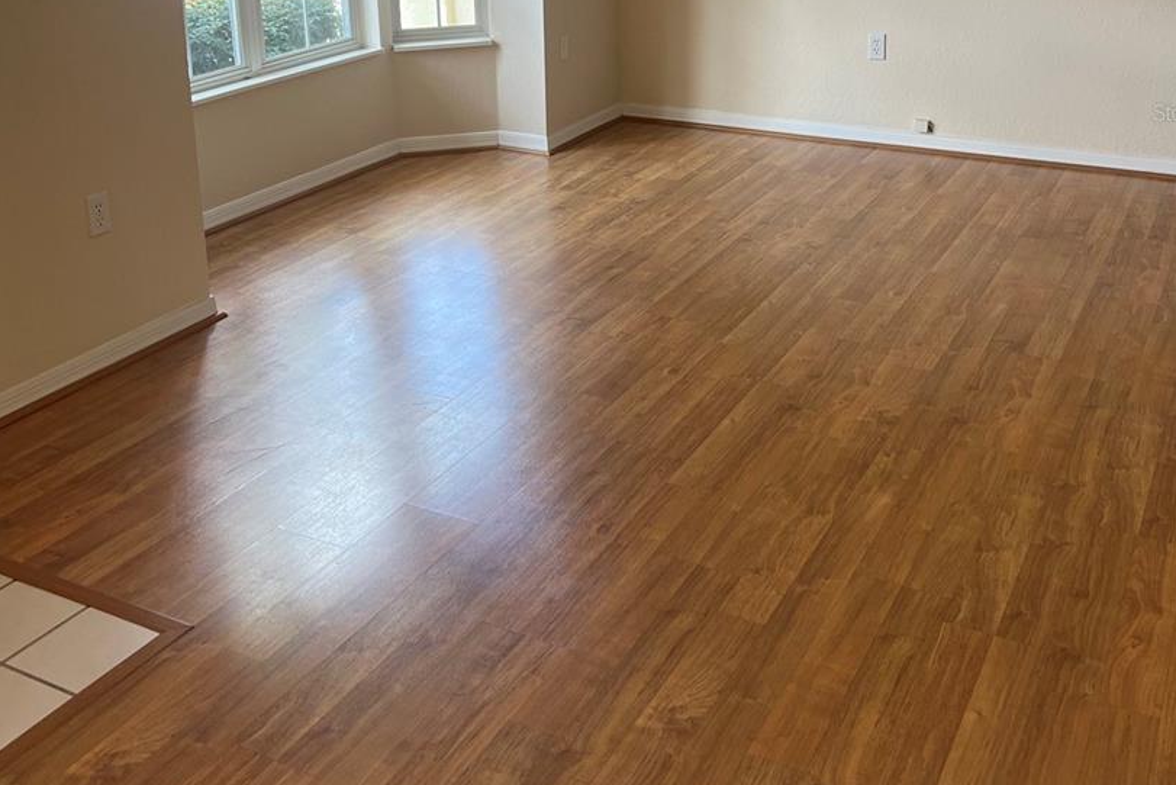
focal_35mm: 40
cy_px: 112
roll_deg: +1.1
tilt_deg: -10.8
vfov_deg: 32.1
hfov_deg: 48.4
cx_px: 603
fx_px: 1307
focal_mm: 5.7
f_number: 1.5
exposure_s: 1/120
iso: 50
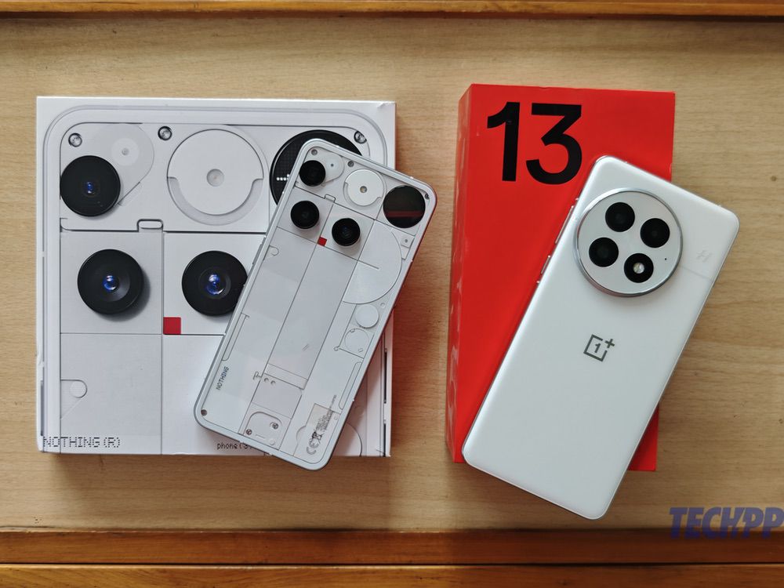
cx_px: 392
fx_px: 1042
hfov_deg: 41.2
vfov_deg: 31.5
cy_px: 294
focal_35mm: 46
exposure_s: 1/100
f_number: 1.63
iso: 160
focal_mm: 8.72
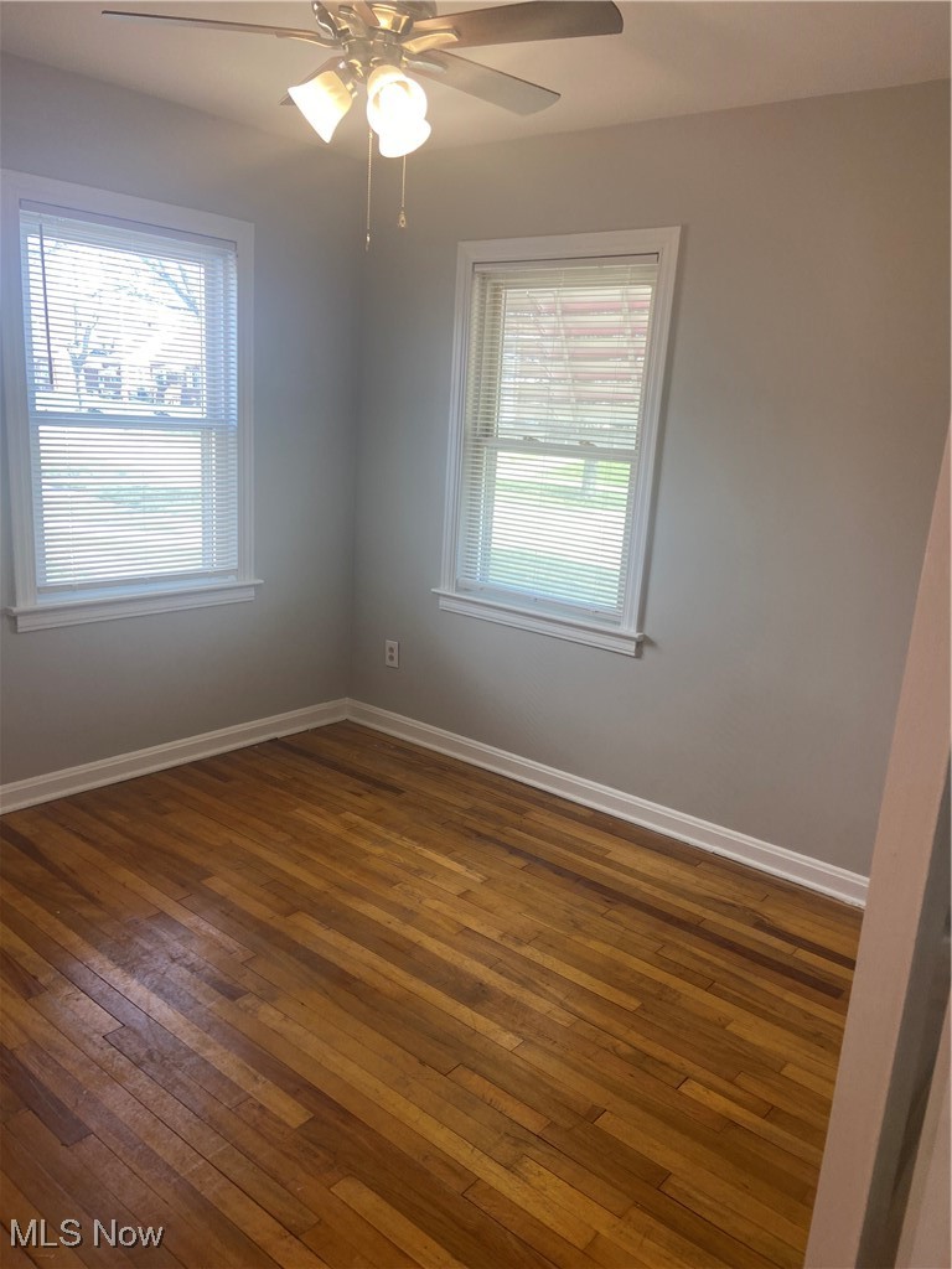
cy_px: 634
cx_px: 476
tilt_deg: -12.7
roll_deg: -1.8
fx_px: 953
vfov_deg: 67.3
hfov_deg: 53.1
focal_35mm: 26
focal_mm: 4.25
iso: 50
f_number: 1.8
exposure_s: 1/120
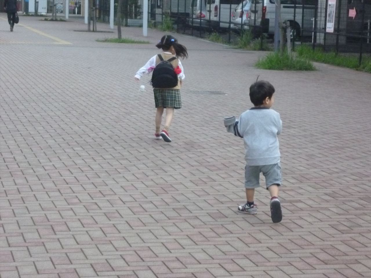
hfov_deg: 17.6
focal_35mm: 112
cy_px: 139
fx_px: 1200
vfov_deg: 13.2
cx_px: 186
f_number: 5.8
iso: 800
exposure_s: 1/400
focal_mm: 19.9
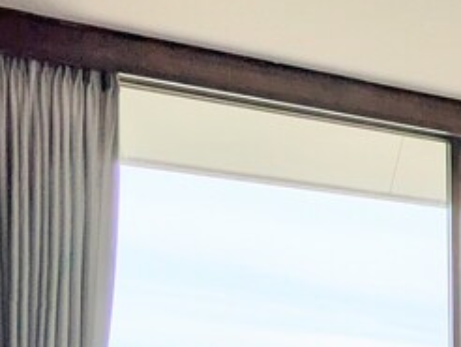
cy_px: 475
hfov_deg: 22.0
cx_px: 772
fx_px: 866
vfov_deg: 20.3
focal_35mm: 65
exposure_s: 1/1333
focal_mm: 2.35
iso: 54
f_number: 2.2
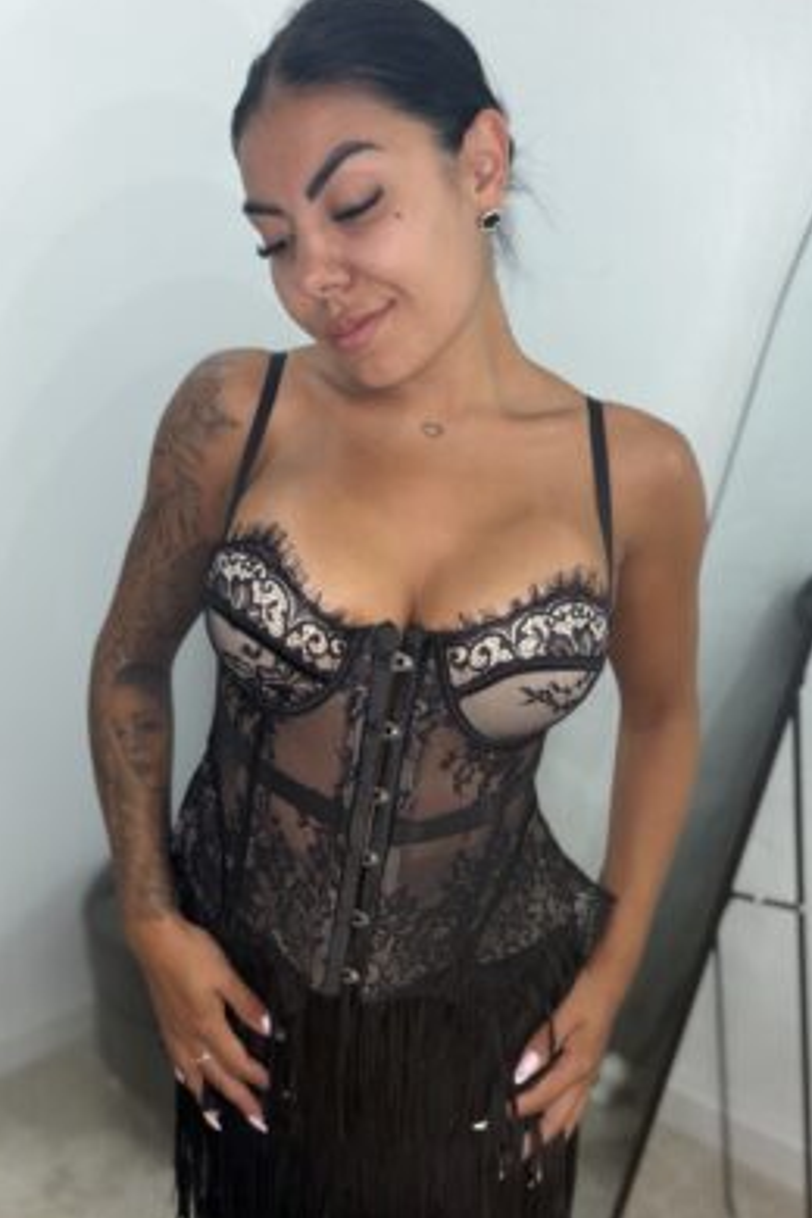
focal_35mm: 32
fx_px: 1083
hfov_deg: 41.1
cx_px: 394
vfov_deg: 58.7
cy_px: 609
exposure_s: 1/77
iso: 64
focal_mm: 2.71
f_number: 1.9
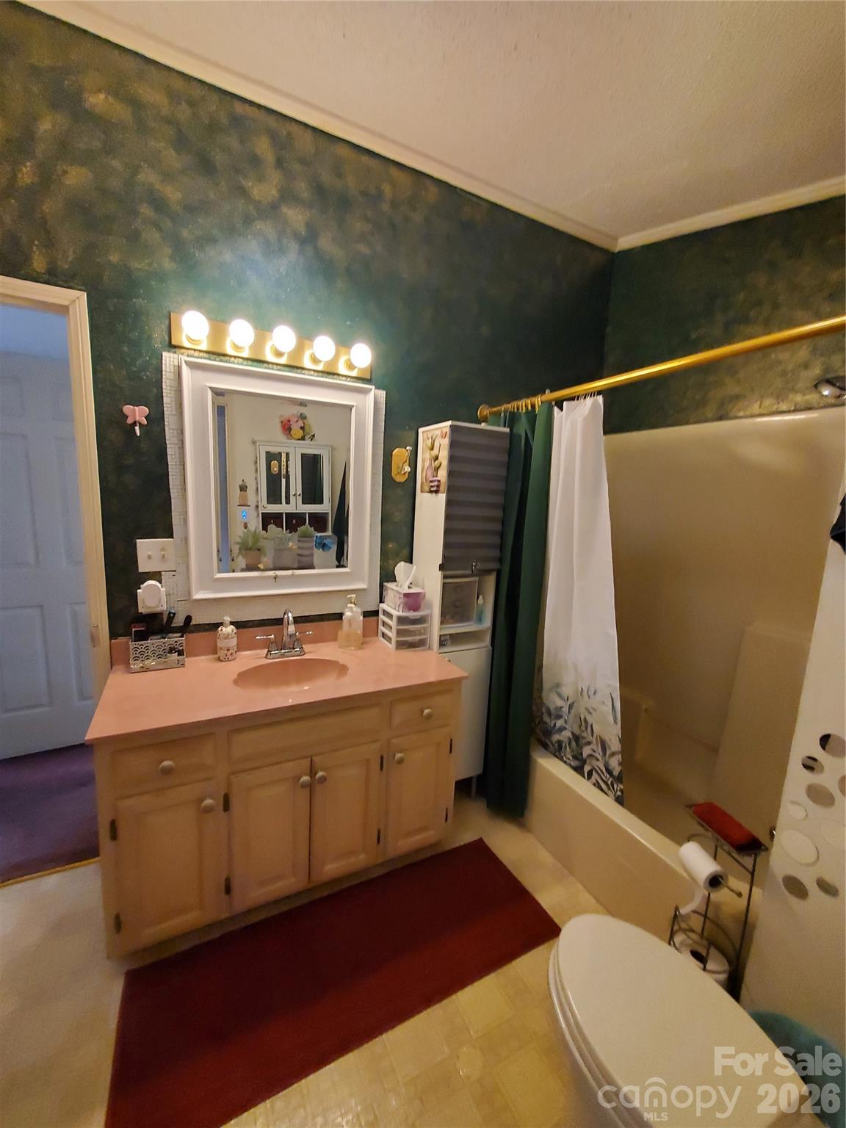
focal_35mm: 13
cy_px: 564
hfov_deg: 89.9
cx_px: 423
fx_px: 424
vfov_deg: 106.2
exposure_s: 1/30
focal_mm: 1.8
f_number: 2.2
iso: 640
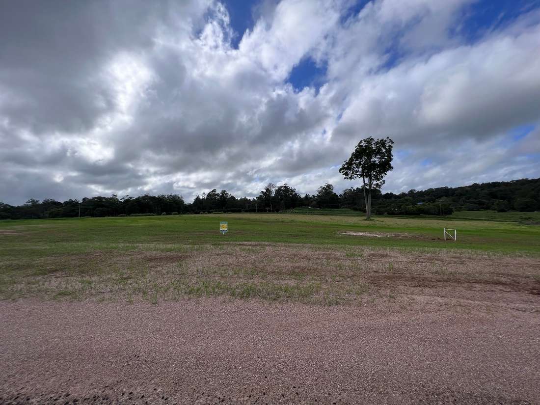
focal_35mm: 13
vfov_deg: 89.9
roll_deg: +1.6
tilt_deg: +0.3
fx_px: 203
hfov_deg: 106.2
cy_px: 202
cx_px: 270
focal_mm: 1.57
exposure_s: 1/3215
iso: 40
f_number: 1.8
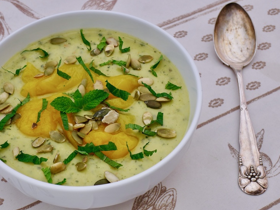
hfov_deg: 32.7
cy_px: 106
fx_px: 477
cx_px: 123
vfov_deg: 24.8
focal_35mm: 59
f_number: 2.8
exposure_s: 1/250
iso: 80
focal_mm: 10.7
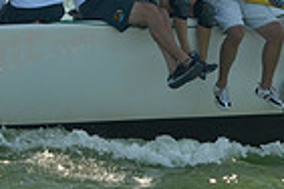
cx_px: 201
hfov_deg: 7.2
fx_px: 2264
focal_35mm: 287
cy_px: -65
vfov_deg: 4.8
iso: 200
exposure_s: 1/640
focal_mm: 70
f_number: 5
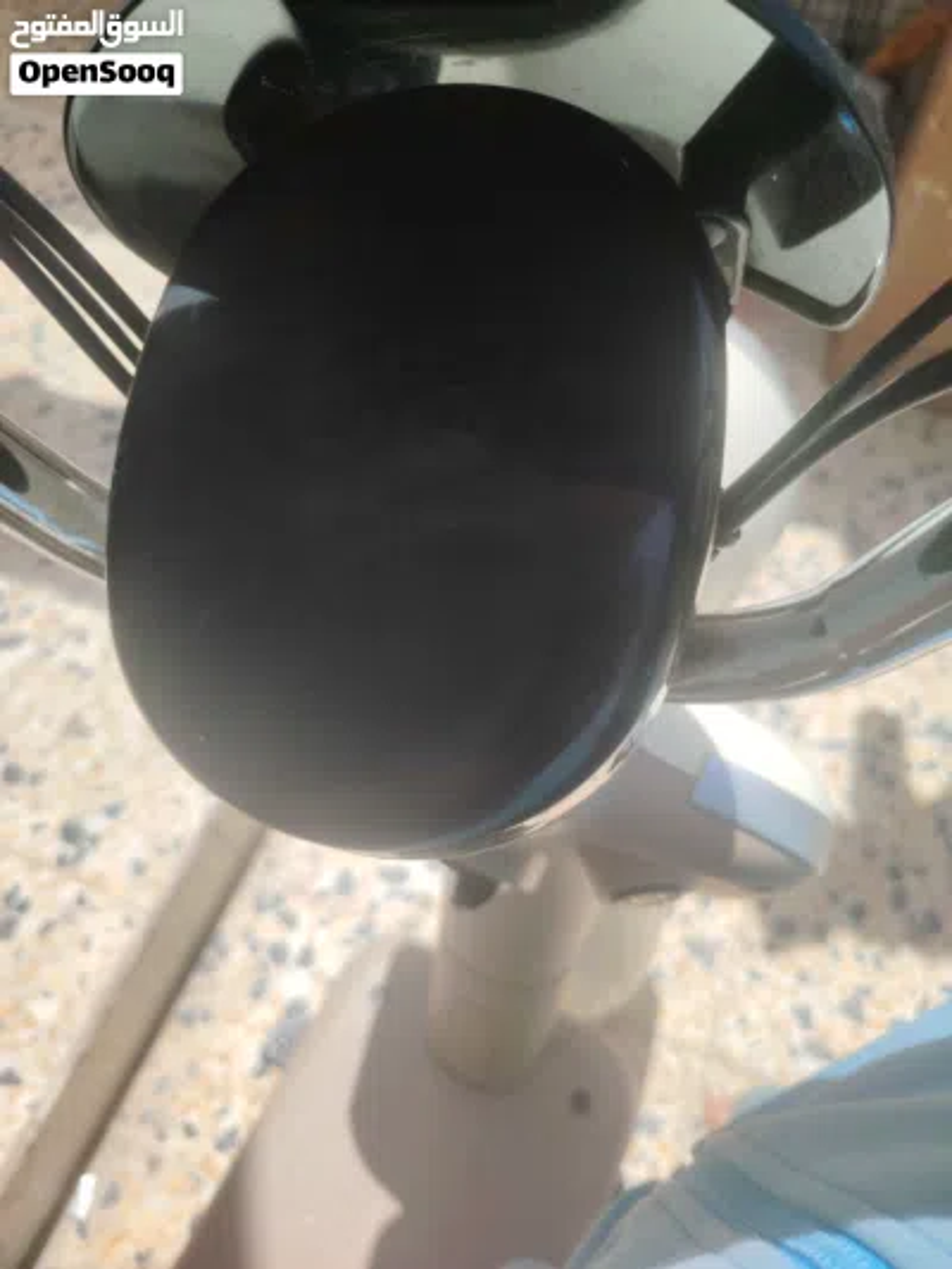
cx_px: 476
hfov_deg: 56.8
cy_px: 634
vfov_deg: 71.6
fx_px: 880
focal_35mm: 24
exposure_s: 1/838
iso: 50
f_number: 1.75
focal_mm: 5.25
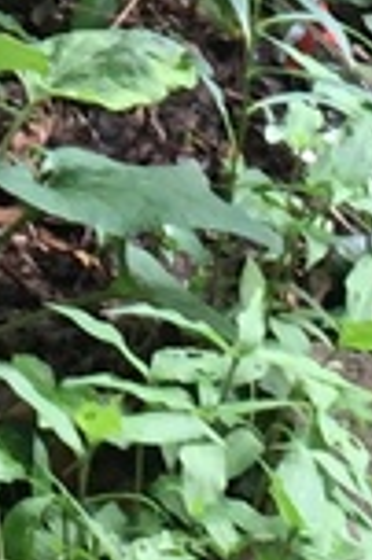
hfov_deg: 5.7
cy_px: -615
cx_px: -180
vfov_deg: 8.2
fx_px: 3697
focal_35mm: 238
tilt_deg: -21.3
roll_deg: +2.8
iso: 40
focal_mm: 4.15
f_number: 2.2
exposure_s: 1/30
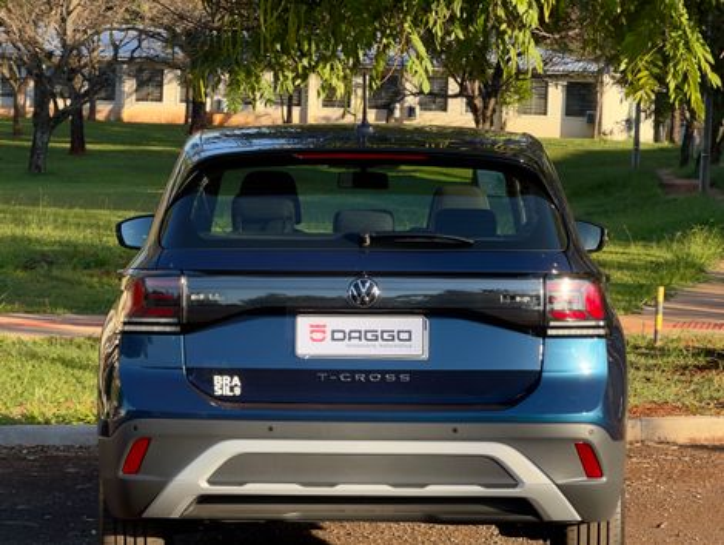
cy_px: 272
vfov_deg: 19.2
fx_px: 1613
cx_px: 362
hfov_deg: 25.3
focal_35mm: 77
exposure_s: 1/137
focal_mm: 9
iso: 25
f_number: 2.8
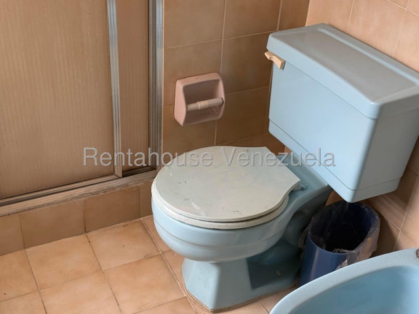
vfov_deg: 30.3
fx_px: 581
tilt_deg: -34.1
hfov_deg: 39.7
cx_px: 210
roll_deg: -3.5
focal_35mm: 48
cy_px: 157
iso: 125
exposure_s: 1/152
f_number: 1.78
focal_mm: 6.76
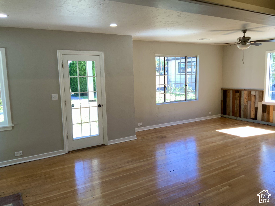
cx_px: 138
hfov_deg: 61.7
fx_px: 230
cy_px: 103
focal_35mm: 29
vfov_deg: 48.2
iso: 20
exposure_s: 1/120
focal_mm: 3
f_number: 1.8
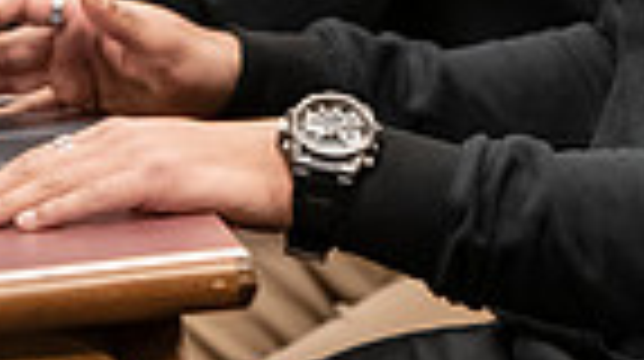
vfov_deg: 1.9
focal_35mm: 639
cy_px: -403
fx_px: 10898
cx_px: 658
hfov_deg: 3.4
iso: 3200
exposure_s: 1/200
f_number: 2.8
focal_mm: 150
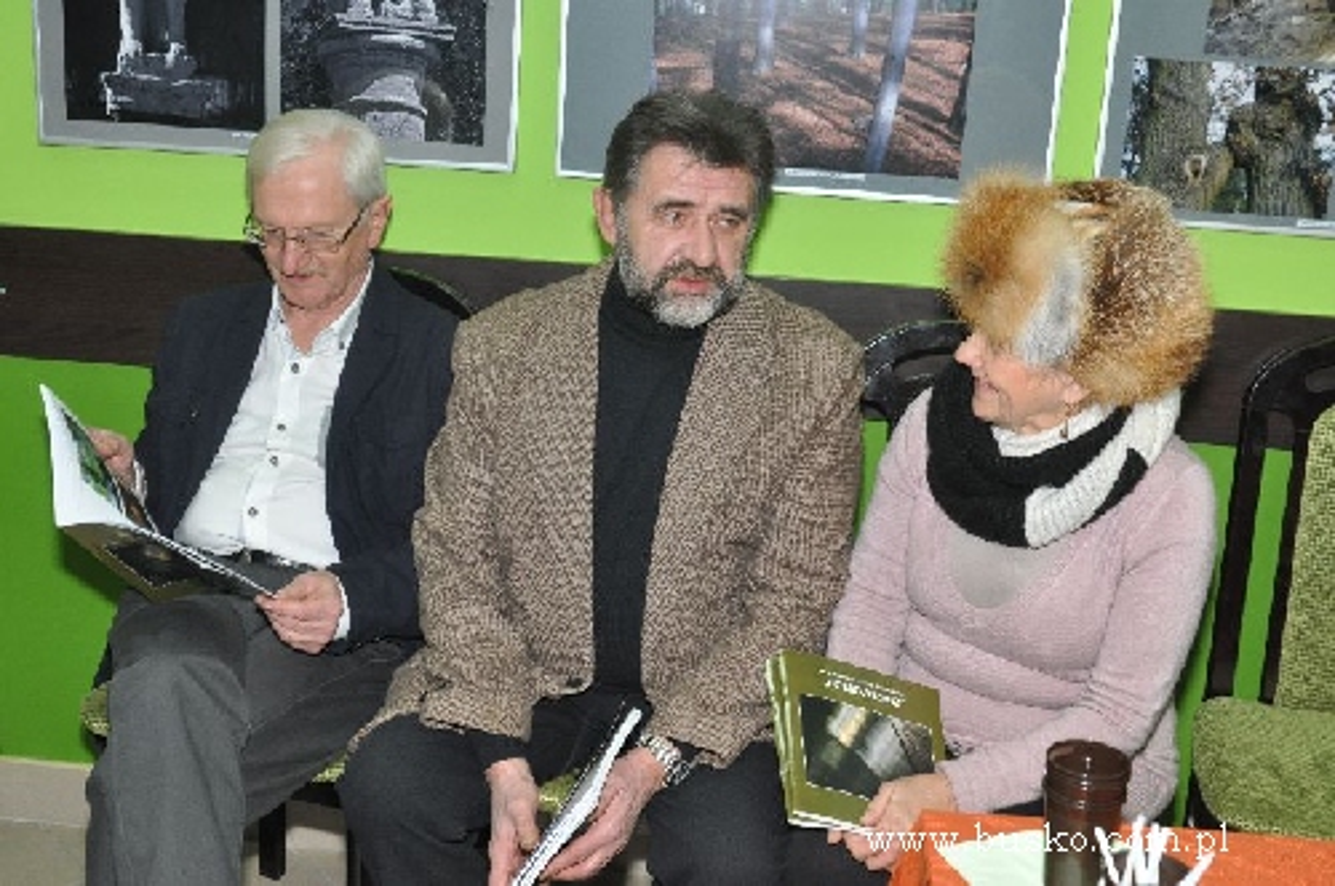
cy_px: 443
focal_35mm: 48
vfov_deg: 28.0
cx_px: 668
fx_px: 1778
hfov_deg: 41.2
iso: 800
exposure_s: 1/60
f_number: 5.6
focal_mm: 32
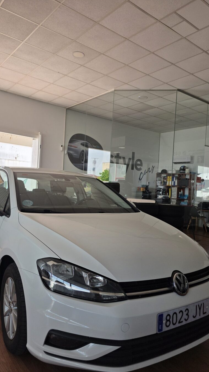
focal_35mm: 26
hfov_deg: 44.2
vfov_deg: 71.9
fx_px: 256
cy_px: 185
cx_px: 87
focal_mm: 6.3
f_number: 1.7
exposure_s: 1/359
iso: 32
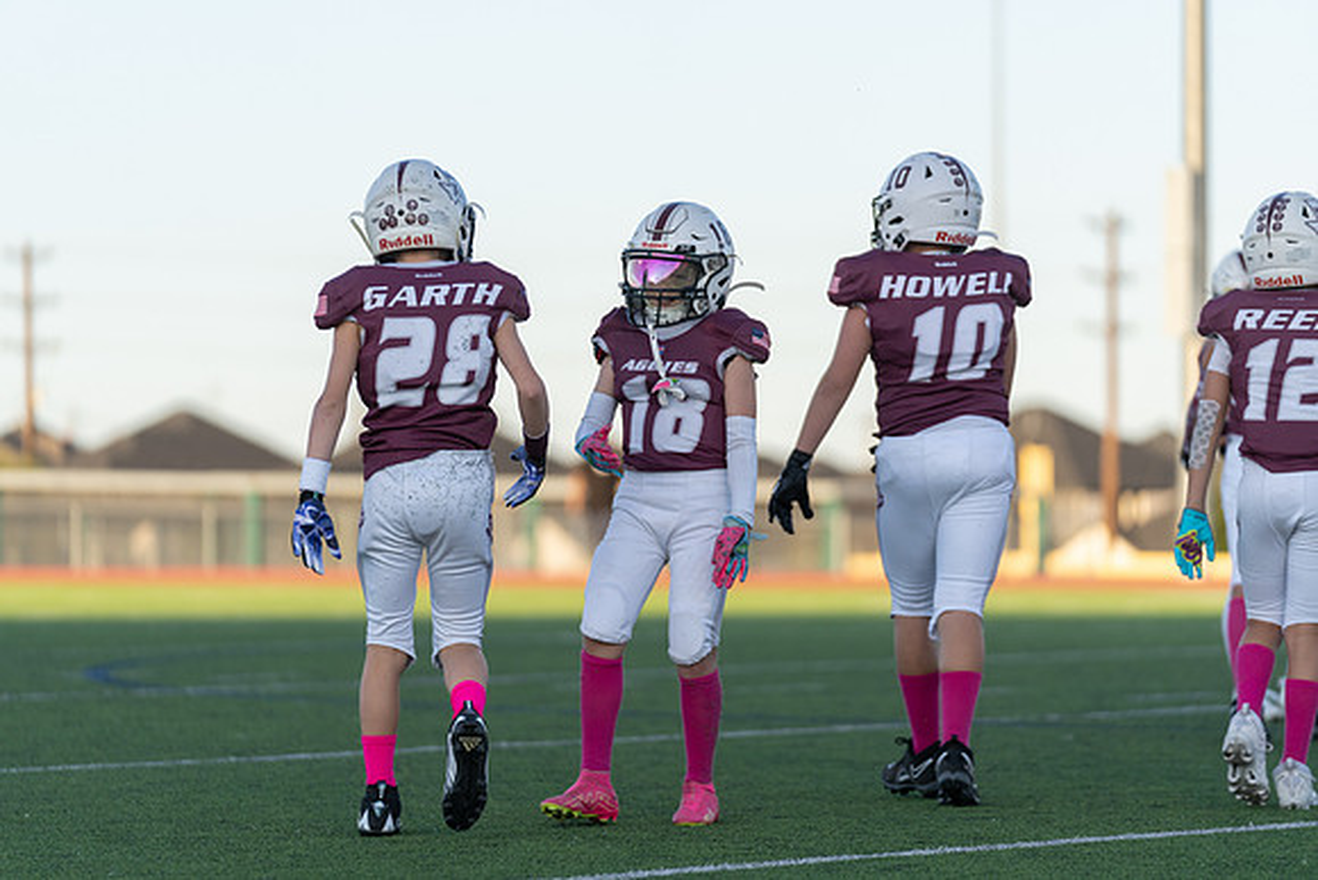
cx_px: 659
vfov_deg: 7.9
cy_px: 440
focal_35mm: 174
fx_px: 6372
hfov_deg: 11.8
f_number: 2.8
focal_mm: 174
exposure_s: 1/1250
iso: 250
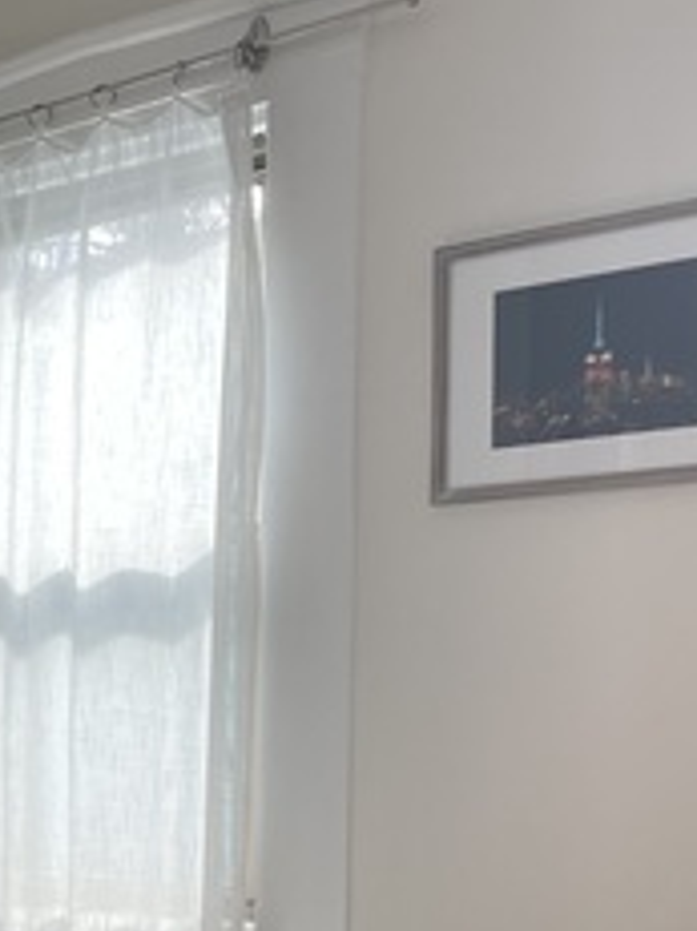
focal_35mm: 75
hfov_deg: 16.7
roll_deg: +0.6
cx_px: -506
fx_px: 2015
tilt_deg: -1.4
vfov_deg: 25.4
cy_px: 778
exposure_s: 1/121
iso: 50
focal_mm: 4.2
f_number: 1.6
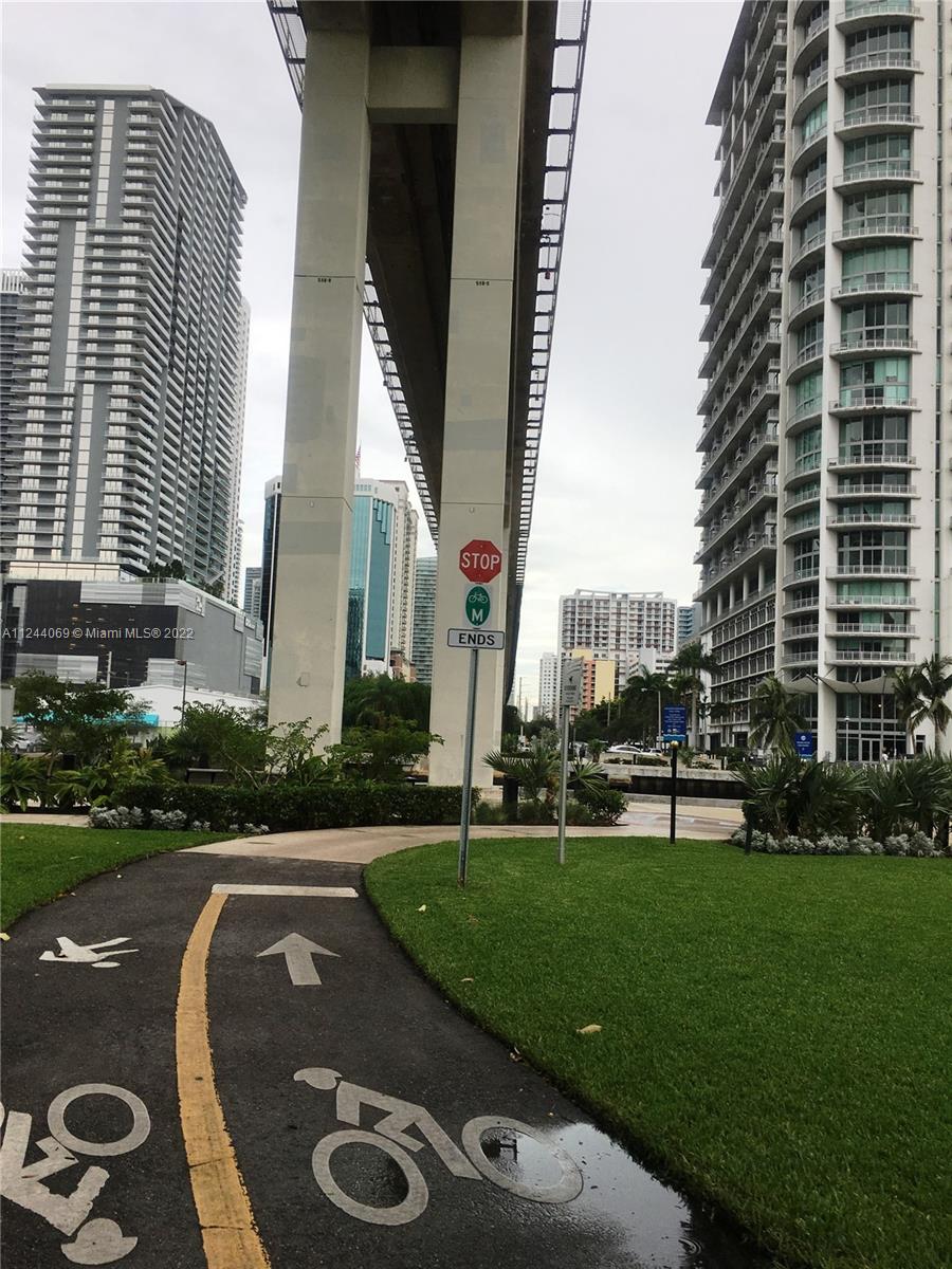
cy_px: 634
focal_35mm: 29
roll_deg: -2.7
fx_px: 1063
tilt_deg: +3.1
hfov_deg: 48.2
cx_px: 476
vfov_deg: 61.7
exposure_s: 1/635
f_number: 2.2
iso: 25
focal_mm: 4.15
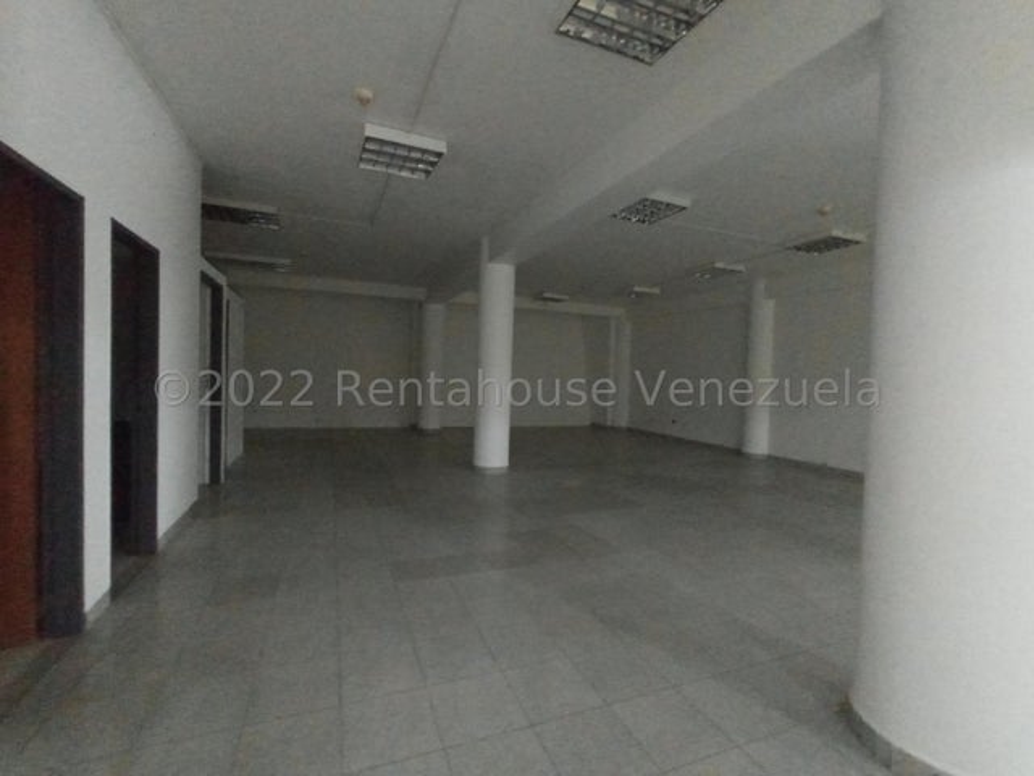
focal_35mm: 15
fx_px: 448
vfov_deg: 81.7
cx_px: 517
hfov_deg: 98.2
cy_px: 388
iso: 1885
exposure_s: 1/14.3
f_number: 2.2
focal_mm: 1.65
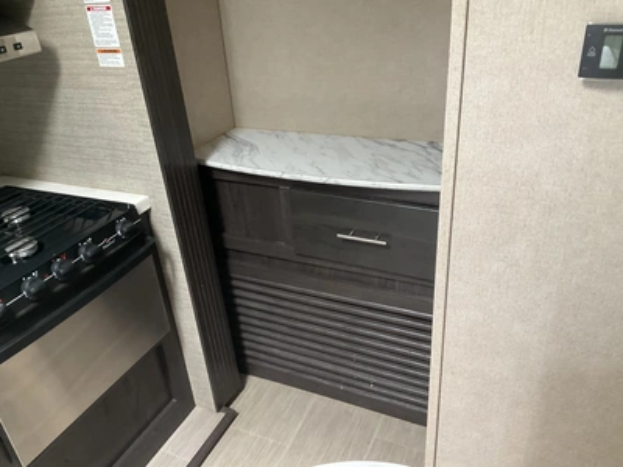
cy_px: 234
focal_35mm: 29
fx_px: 522
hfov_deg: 61.7
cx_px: 312
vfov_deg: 48.2
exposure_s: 1/60
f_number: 1.8
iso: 160
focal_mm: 3
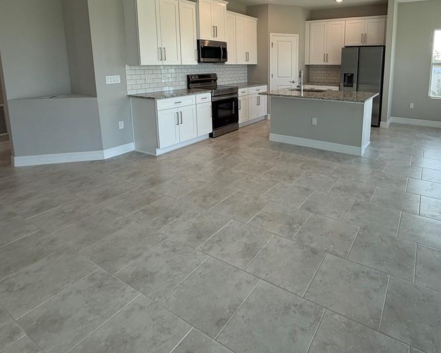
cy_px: 101
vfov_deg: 62.8
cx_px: 286
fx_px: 274
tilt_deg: -8.5
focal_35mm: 21
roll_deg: +0.1
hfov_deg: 75.7
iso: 64
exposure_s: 1/132
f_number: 2.2
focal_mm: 2.22
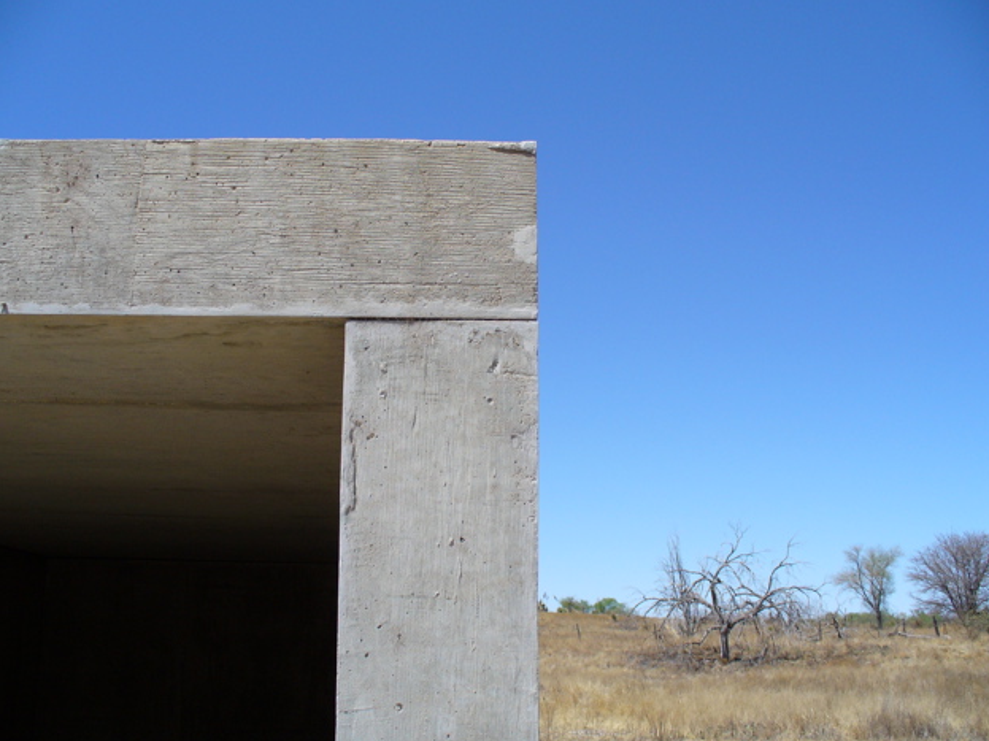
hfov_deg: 49.0
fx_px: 1085
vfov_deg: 37.7
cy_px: 365
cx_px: 502
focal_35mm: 38
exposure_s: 1/320
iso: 80
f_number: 5.6
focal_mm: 6.1
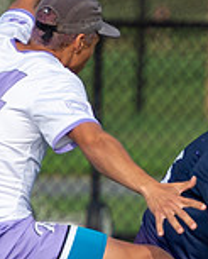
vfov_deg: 0.7
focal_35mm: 2871
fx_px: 22027
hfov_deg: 0.5
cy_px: 142
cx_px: 384
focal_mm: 400
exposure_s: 1/1250
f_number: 5.6
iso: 360
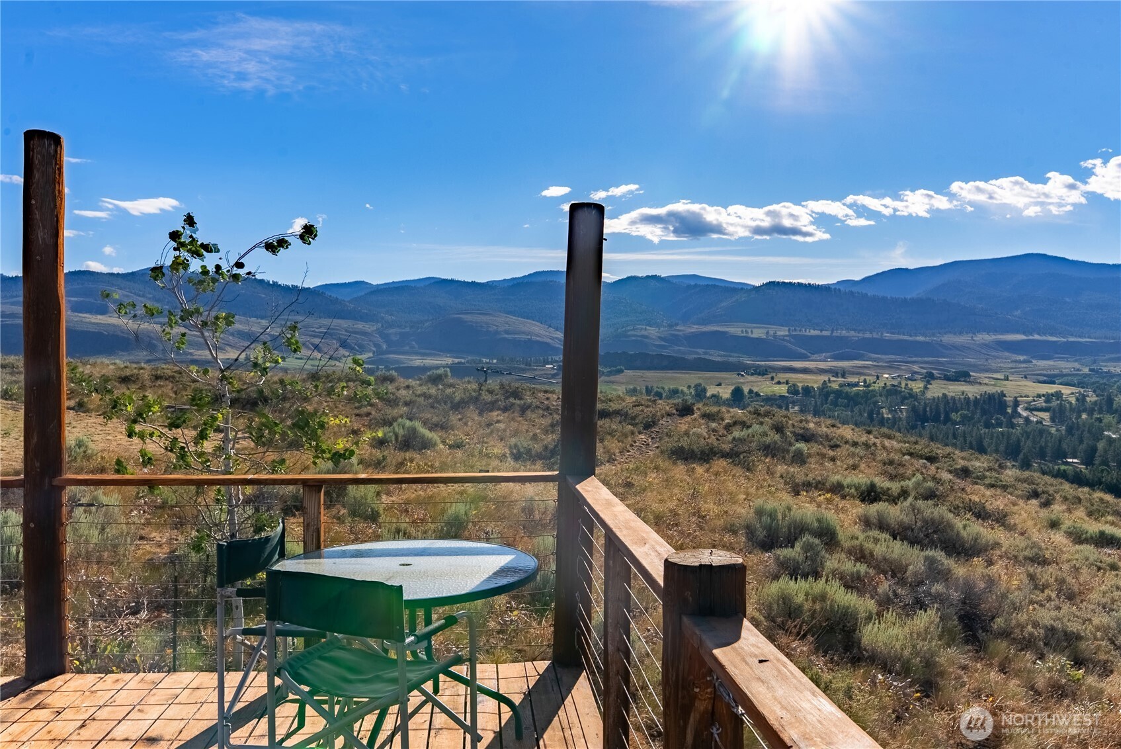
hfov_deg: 66.0
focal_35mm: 28
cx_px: 560
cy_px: 374
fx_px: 863
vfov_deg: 46.9
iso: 100
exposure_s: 1/8000
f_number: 10
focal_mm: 27.7
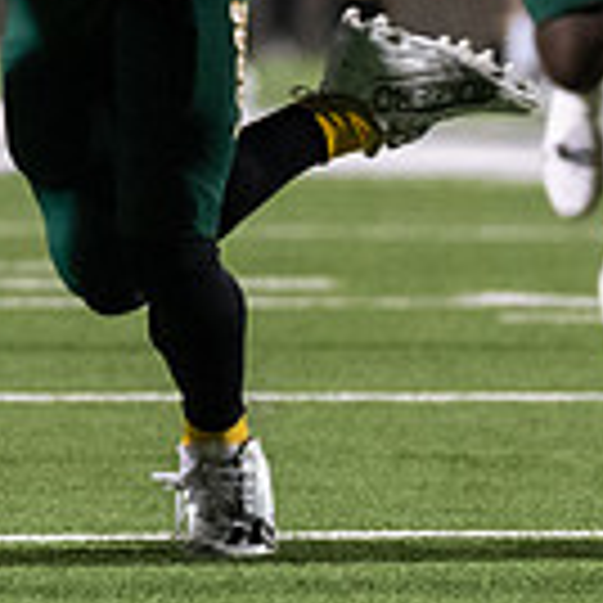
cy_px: -145
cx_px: -422
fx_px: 27118
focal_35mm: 1376
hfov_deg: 1.3
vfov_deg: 1.3
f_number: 2.8
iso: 3200
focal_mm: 200
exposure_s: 1/1250
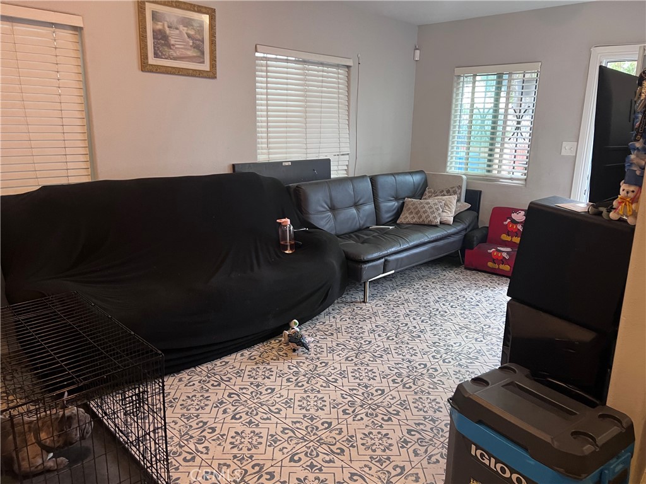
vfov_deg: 53.1
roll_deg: -0.4
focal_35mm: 26
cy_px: 242
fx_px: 485
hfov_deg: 67.3
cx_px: 323
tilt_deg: -9.9
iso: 320
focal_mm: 5.7
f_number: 1.5
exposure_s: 1/60
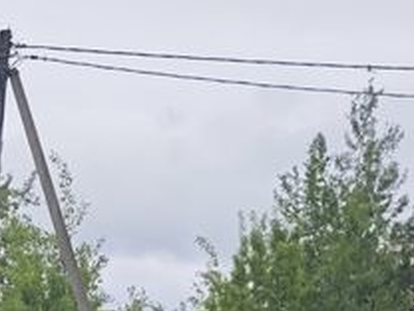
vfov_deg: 9.3
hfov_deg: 13.7
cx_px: -253
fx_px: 1591
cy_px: 863
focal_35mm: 133
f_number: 1.6
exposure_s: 1/1854
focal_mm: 6.55
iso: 50
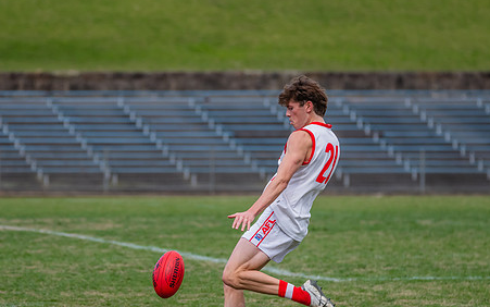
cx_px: 230
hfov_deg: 5.0
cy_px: 191
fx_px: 5636
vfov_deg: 3.1
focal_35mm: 422
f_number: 6.3
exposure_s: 1/1600
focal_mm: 280
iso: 800
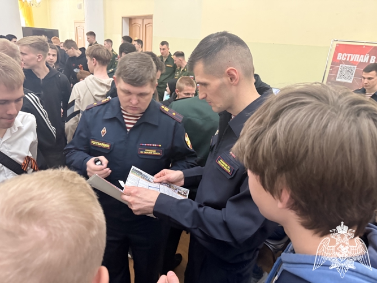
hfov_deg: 71.6
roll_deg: -3.8
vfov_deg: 56.8
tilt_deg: -19.0
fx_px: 261
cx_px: 188
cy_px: 142
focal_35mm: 24
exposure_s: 1/60
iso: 800
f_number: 1.78
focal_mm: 6.76
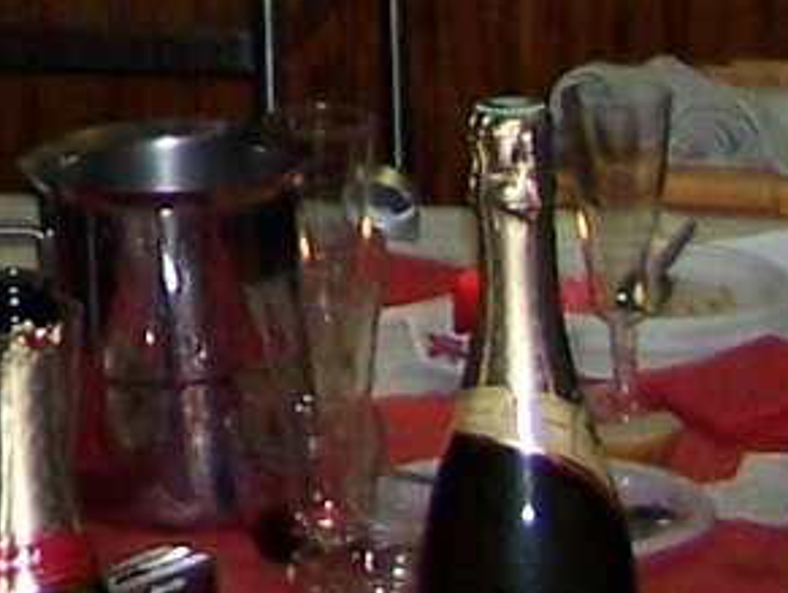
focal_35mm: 267
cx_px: -997
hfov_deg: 7.0
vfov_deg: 5.3
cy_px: -1040
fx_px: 6086
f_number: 2.8
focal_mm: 6.3
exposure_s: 1/60
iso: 140
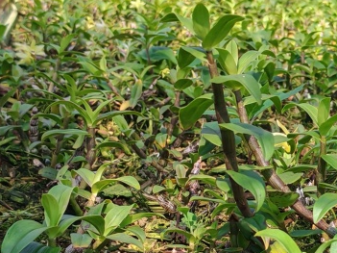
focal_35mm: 114
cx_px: 326
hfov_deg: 16.9
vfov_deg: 12.9
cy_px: 216
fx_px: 1109
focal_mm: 5.52
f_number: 1.95
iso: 50
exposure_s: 1/170
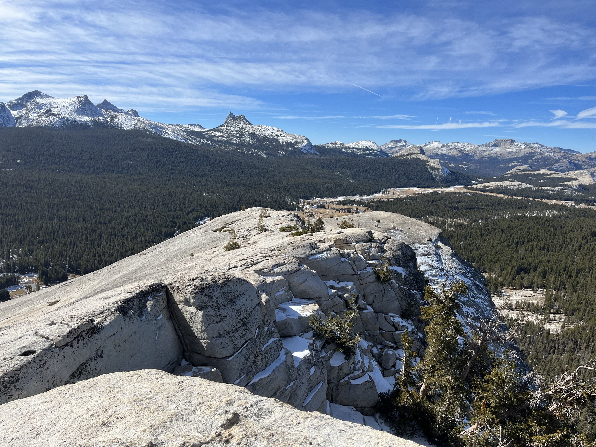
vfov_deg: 53.1
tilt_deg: -10.4
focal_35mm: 26
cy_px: 224
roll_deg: -2.5
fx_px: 448
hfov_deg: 67.3
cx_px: 298
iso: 50
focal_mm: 5.1
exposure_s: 1/4149
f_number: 1.6
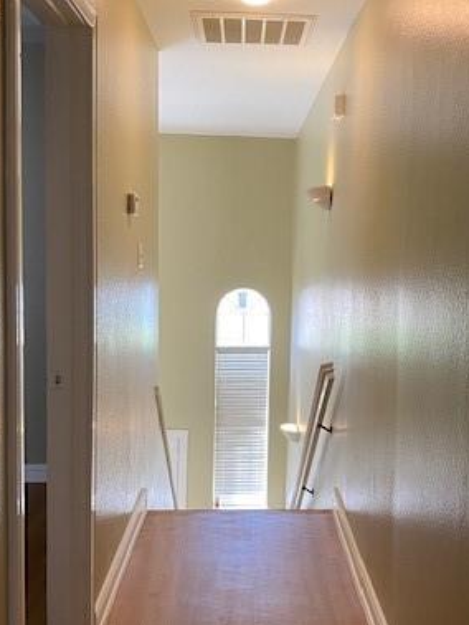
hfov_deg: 32.7
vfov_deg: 42.9
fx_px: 794
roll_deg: -1.0
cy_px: 342
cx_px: 294
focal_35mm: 44
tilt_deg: -6.5
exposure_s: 1/60
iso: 80
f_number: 1.8
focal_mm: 4.25
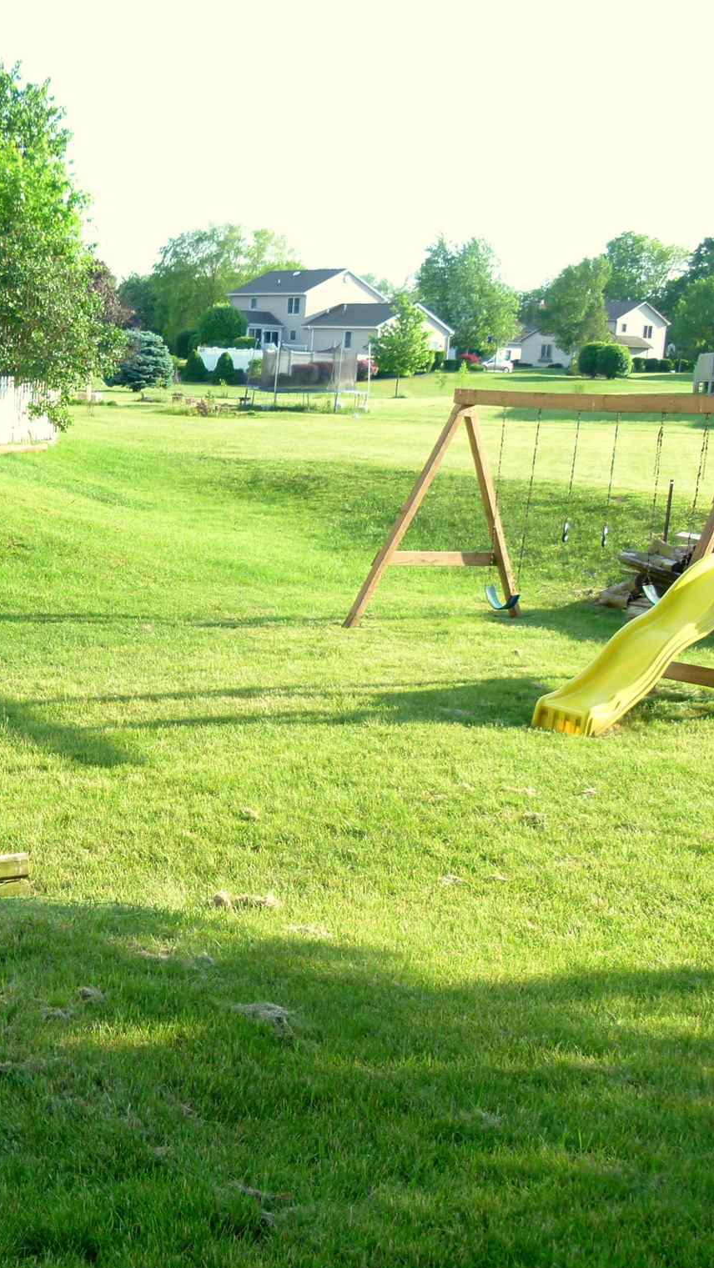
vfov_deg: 46.4
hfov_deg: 26.5
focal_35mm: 44
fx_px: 1480
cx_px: 114
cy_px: 639
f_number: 2.9
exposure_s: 1/250
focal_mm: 5.3
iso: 100
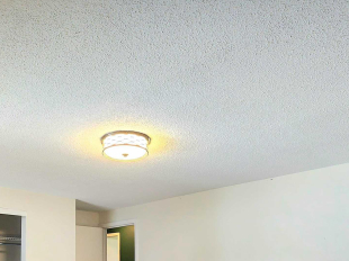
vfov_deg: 43.4
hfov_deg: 62.6
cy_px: 254
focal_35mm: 28
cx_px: 131
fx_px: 282
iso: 200
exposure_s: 1/60.2
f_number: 2.2
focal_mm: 2.2
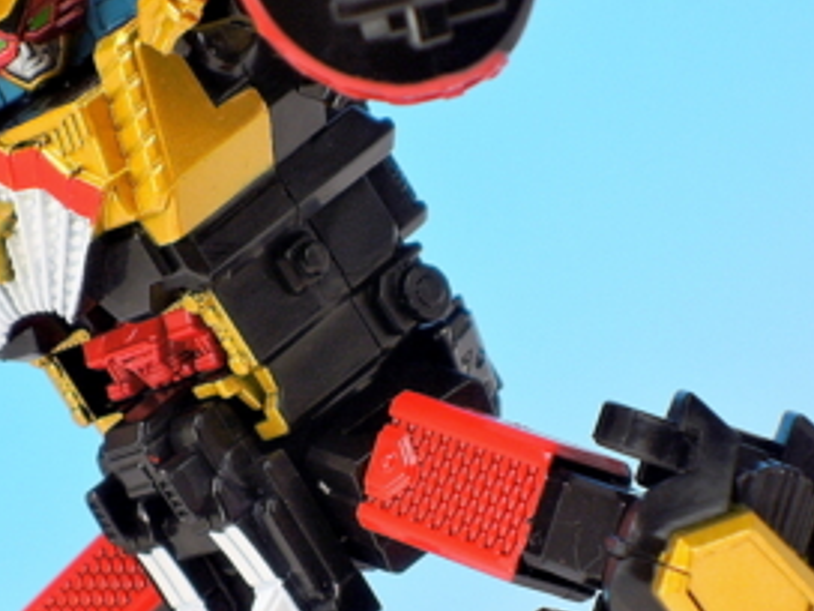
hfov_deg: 7.5
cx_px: 299
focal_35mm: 265
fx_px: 6232
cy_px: 320
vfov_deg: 5.6
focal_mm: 25.5
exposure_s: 1/2
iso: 80
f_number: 5.6
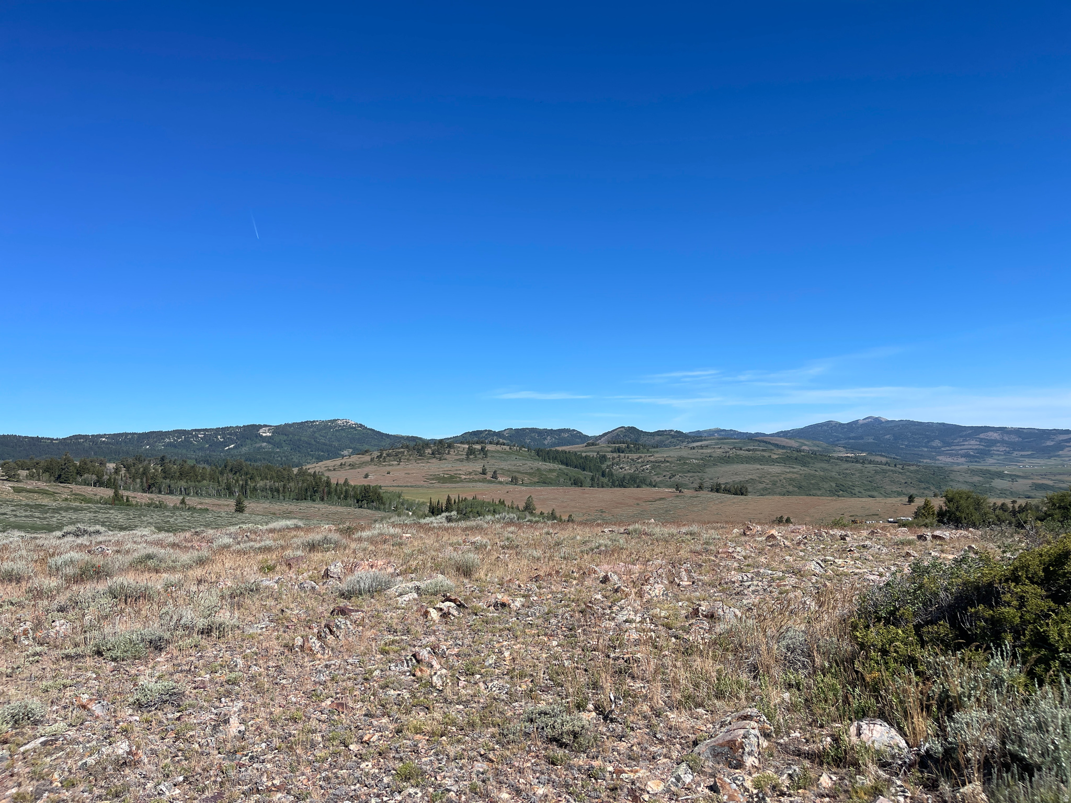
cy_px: 402
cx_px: 536
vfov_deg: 54.9
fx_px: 773
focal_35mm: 25
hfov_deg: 69.4
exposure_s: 1/4348
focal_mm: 5.1
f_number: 1.6
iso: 32
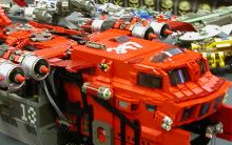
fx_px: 563
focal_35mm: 89
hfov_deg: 23.3
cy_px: 77
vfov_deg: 14.7
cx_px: 116
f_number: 2.7
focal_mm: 5.6
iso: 100
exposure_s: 1/4.5
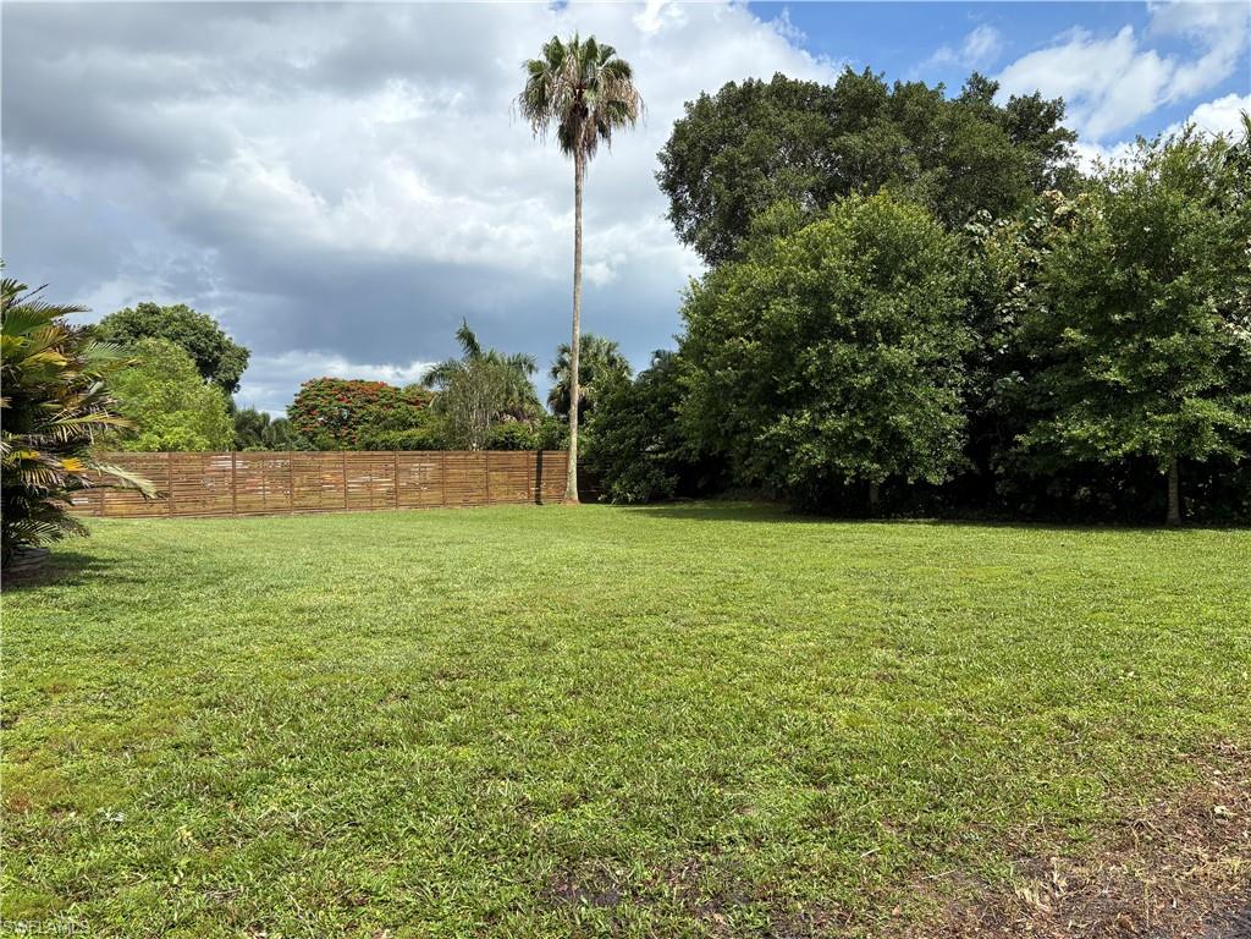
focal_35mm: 26
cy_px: 470
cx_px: 626
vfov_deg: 53.1
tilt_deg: -0.5
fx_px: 940
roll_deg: +1.3
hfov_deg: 67.3
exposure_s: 1/3831
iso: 50
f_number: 1.6
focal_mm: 5.96
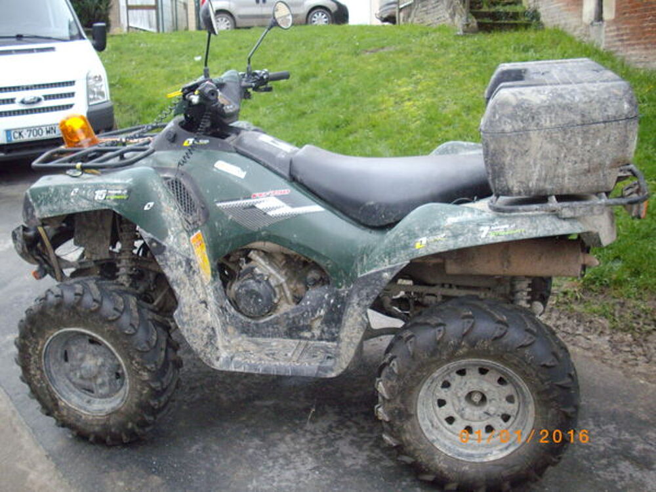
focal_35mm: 37
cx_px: 328
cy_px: 246
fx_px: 701
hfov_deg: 50.1
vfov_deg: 38.7
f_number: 2.8
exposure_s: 1/50
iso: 242
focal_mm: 6.2
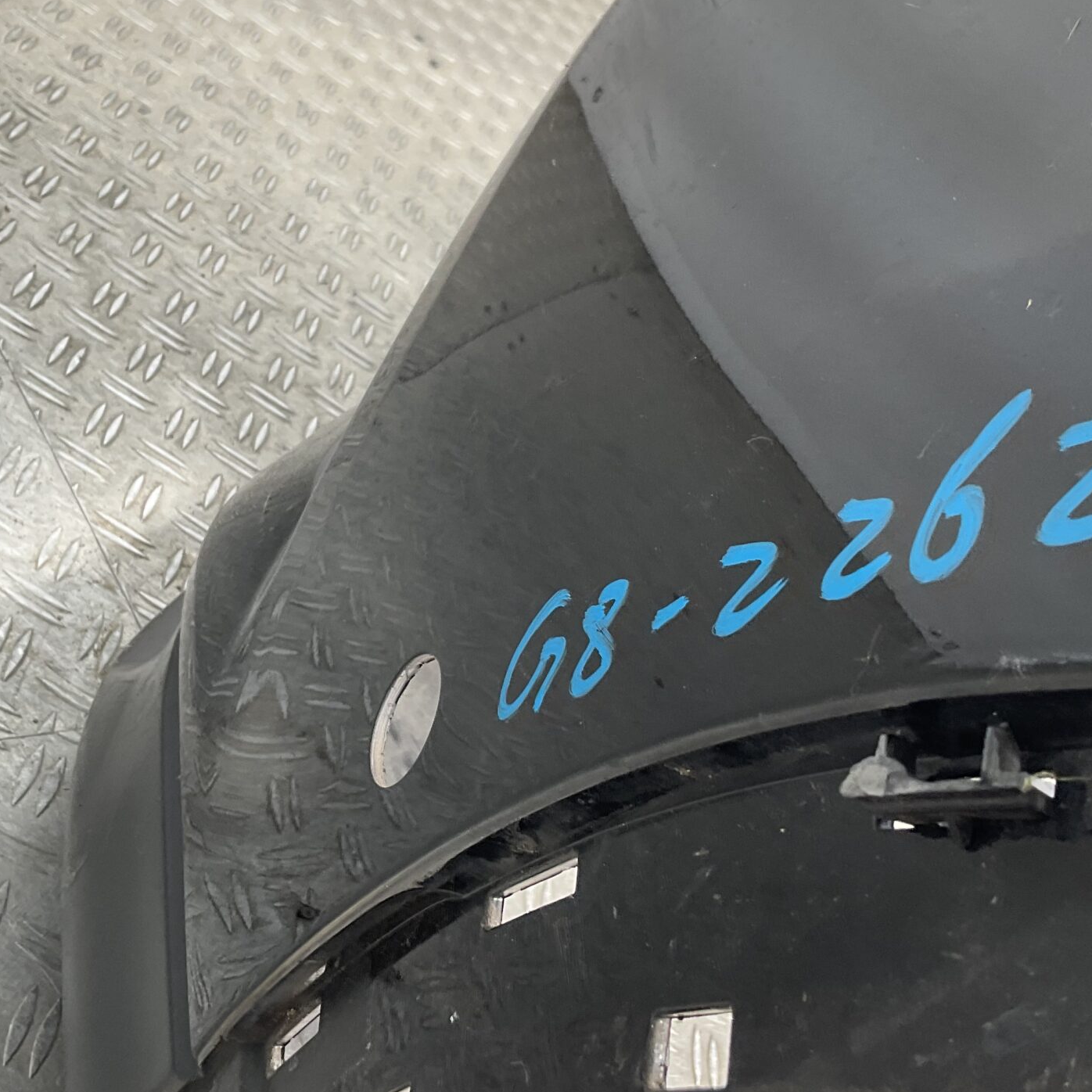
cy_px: 447
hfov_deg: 36.1
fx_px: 1677
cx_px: 548
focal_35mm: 47
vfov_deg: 36.0
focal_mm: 3
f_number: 1.8
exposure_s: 1/120
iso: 20
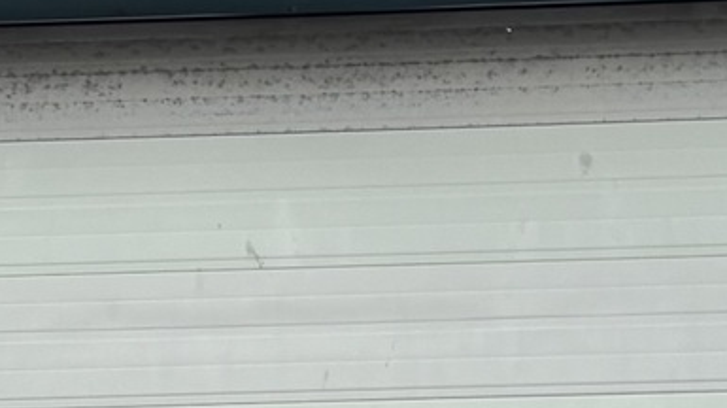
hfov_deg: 11.4
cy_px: 1486
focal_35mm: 184
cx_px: -200
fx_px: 3545
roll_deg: +0.8
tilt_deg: +2.6
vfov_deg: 5.8
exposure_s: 1/1048
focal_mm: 5.96
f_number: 1.6
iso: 50
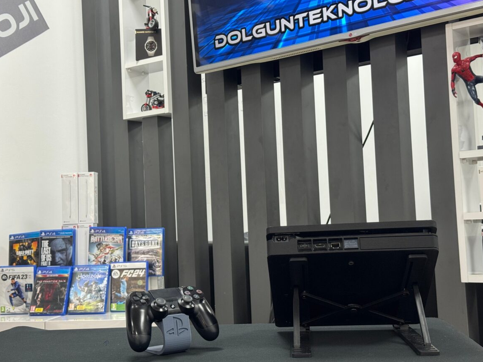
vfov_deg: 29.1
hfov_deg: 38.2
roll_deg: +1.6
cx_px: 234
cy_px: 178
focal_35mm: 50
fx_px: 698
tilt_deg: +3.1
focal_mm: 6.76
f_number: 1.78
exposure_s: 1/50
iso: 125
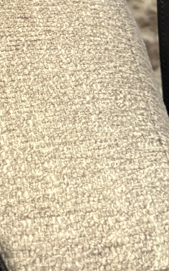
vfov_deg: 19.2
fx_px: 715
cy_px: -117
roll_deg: -3.3
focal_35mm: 97
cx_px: -40
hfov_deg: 13.1
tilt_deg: -34.7
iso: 500
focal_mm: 5.96
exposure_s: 1/60
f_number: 1.6
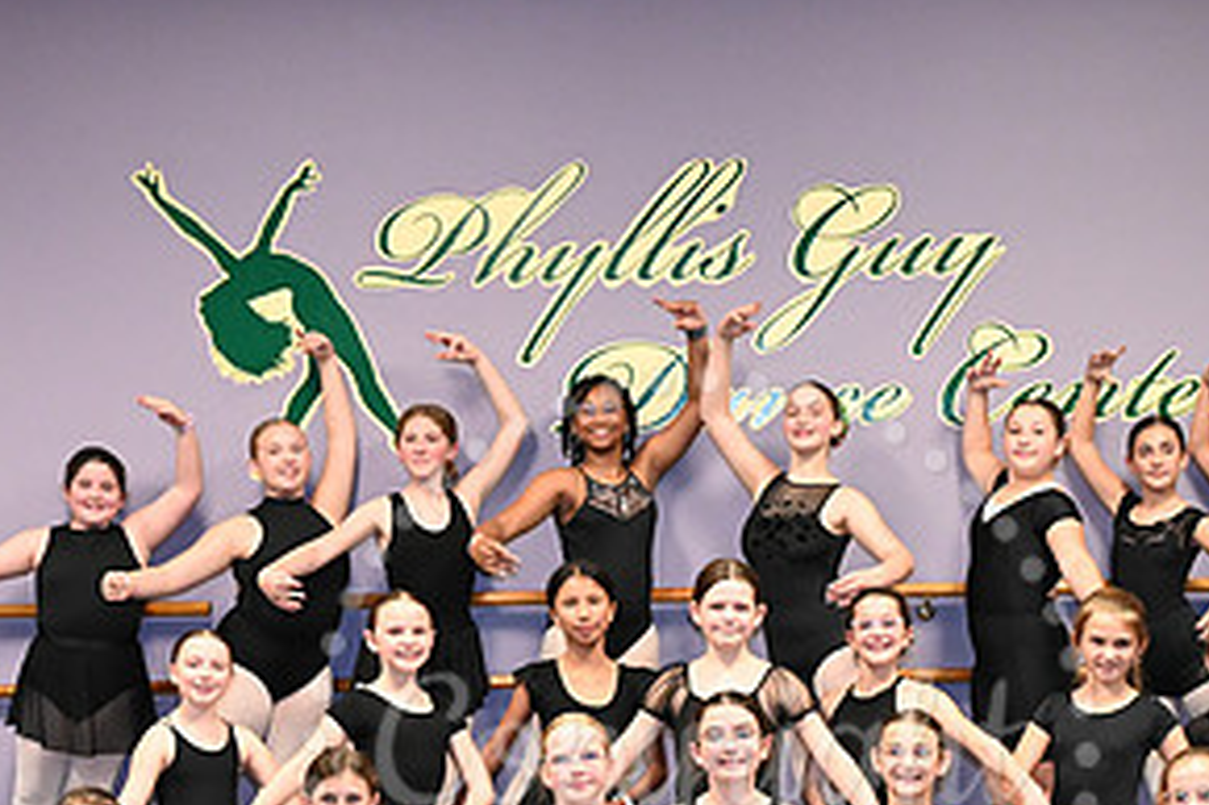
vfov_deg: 19.0
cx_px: 700
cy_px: 763
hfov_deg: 28.8
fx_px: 2349
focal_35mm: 70
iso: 5000
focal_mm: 35
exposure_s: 1/80
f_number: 6.3
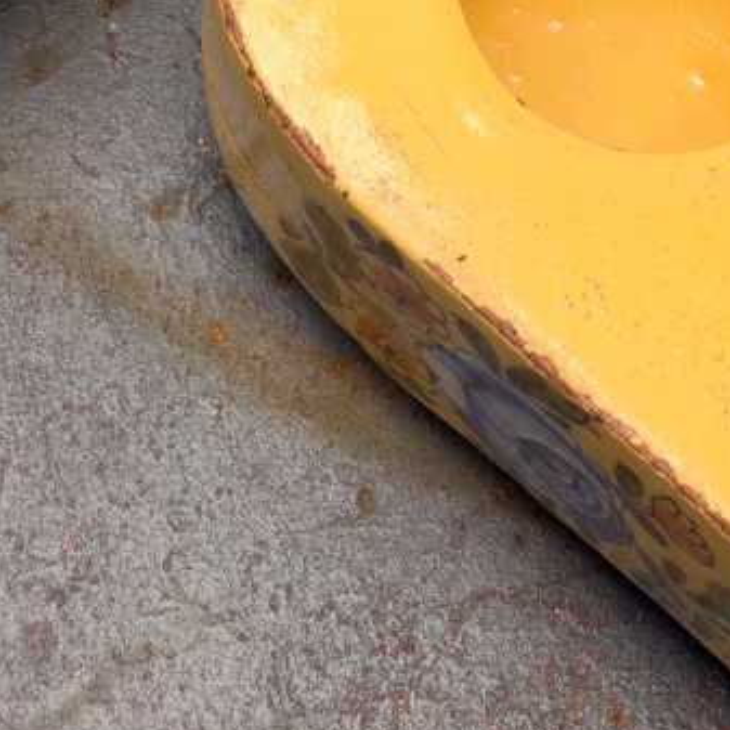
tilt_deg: -58.8
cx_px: 552
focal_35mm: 151
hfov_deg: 11.5
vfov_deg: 11.2
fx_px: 3603
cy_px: -331
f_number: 1.8
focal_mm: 6.93
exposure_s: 1/464
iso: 64
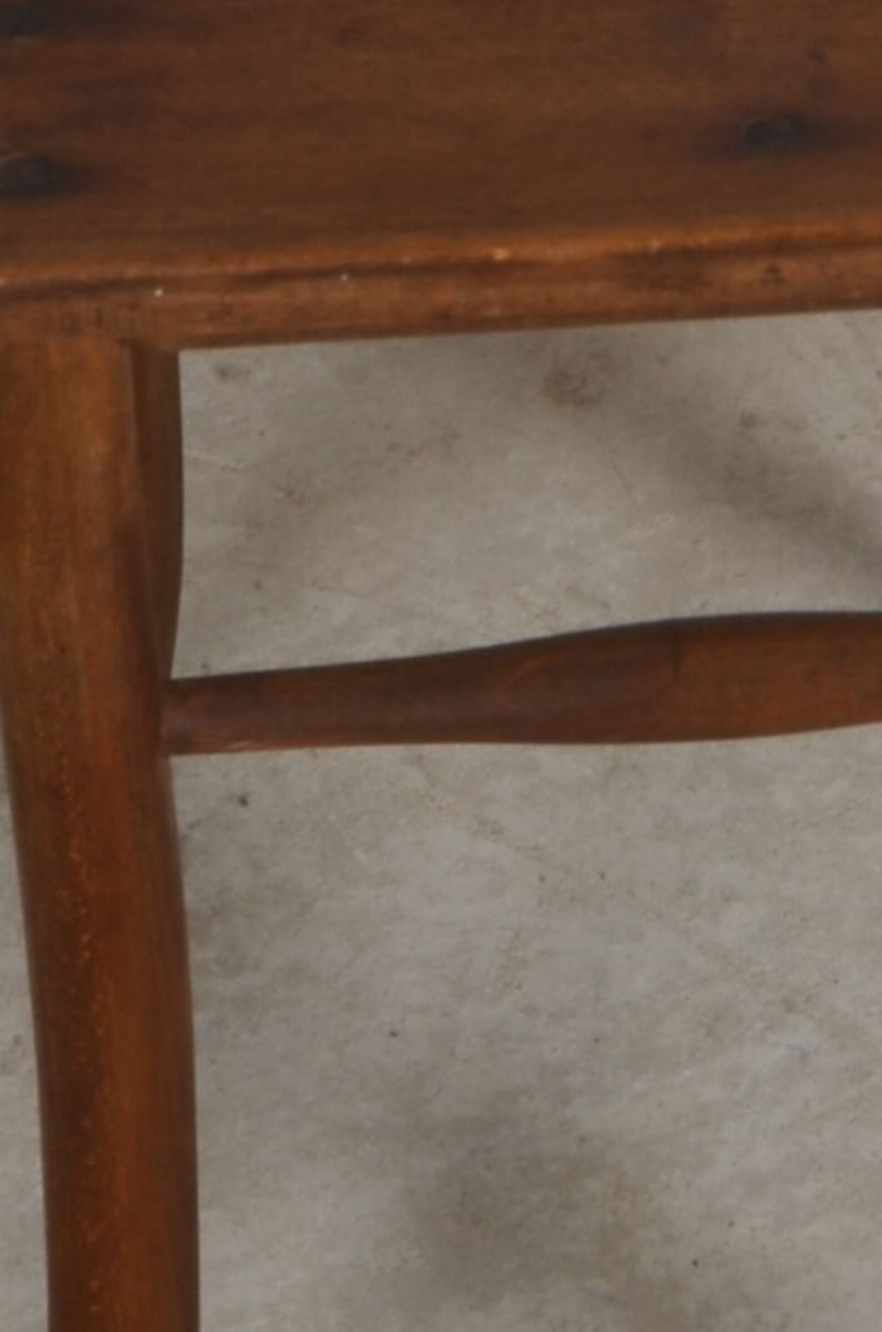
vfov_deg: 12.0
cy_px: -404
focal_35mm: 166
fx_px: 6129
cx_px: 869
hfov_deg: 8.2
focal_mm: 24
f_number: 14
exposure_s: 1/125
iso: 100
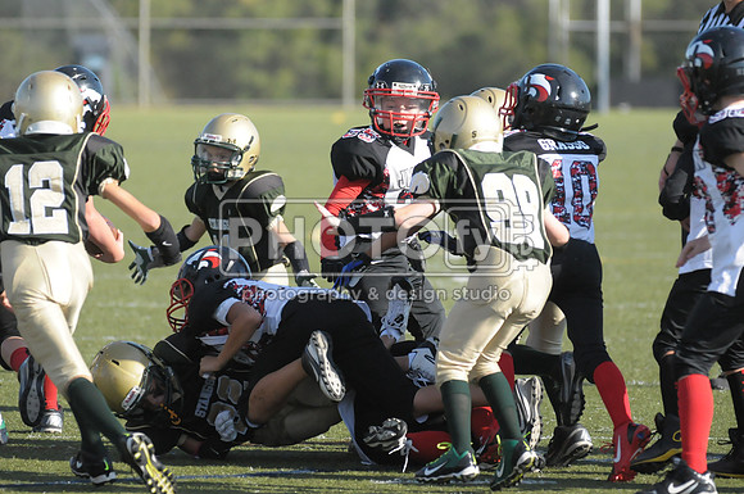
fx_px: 7430
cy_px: 247
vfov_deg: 3.8
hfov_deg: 5.7
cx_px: 372
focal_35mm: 360
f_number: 4
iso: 1600
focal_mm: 240
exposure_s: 1/6400
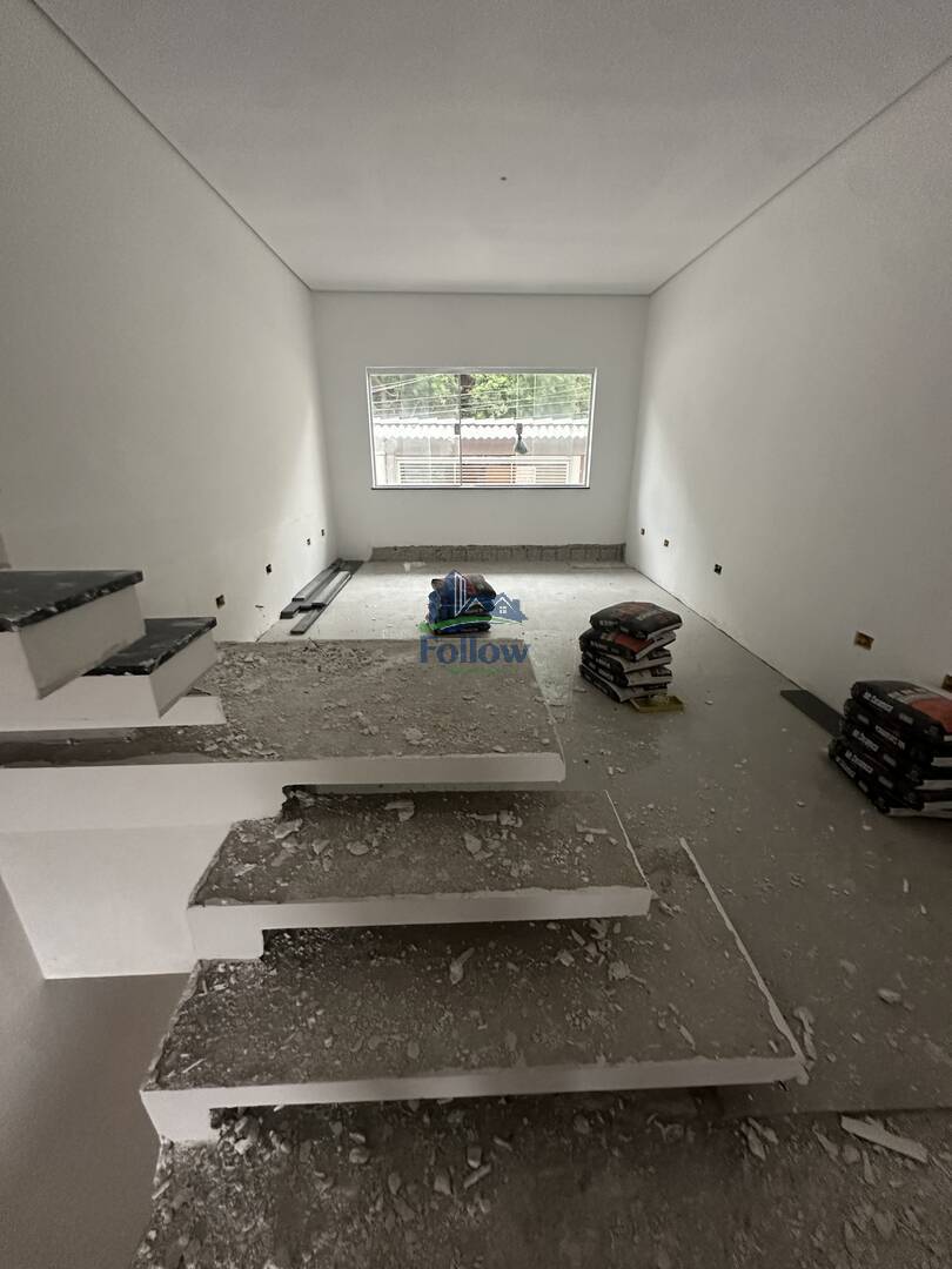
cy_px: 634
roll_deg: -0.6
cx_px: 476
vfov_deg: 102.1
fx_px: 513
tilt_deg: -19.2
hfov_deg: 85.7
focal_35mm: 14
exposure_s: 1/60
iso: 500
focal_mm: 2.22
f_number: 2.2
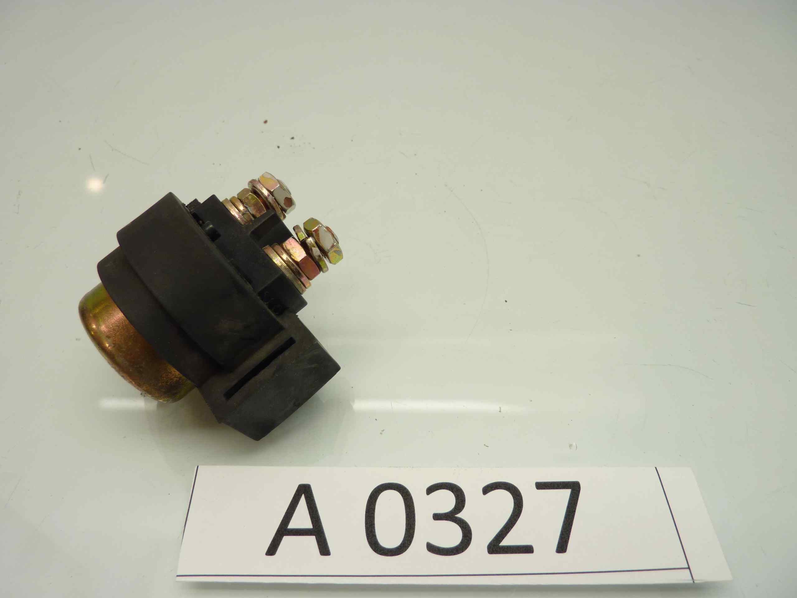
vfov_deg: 54.9
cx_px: 398
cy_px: 299
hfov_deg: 69.4
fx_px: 576
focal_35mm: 25
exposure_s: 1/25
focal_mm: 4.1
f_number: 3.3
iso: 80
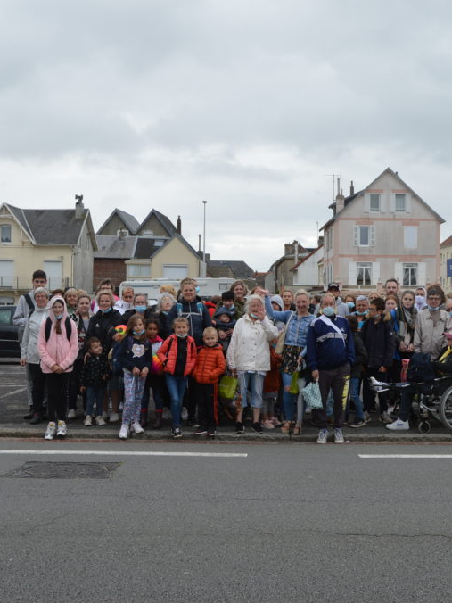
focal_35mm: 48
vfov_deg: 39.7
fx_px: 836
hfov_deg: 30.2
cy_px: 303
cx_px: 276
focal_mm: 22
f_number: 6.3
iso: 100
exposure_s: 1/160
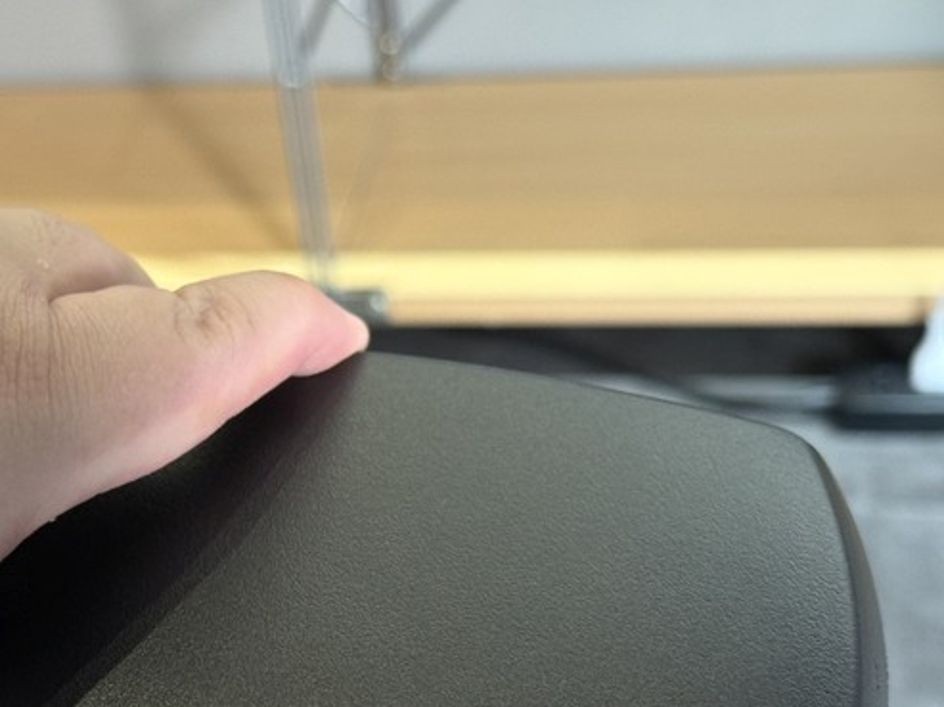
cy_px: 524
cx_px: 257
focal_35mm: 76
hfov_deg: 25.4
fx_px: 2071
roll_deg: +11.0
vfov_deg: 19.2
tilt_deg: -39.1
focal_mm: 6.76
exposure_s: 1/40
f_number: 1.78
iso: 320
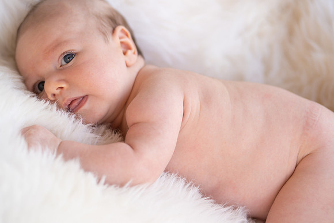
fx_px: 789
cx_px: 167
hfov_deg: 23.9
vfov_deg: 16.1
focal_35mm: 85
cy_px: 112
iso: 100
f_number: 2.5
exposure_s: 1/125
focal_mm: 85
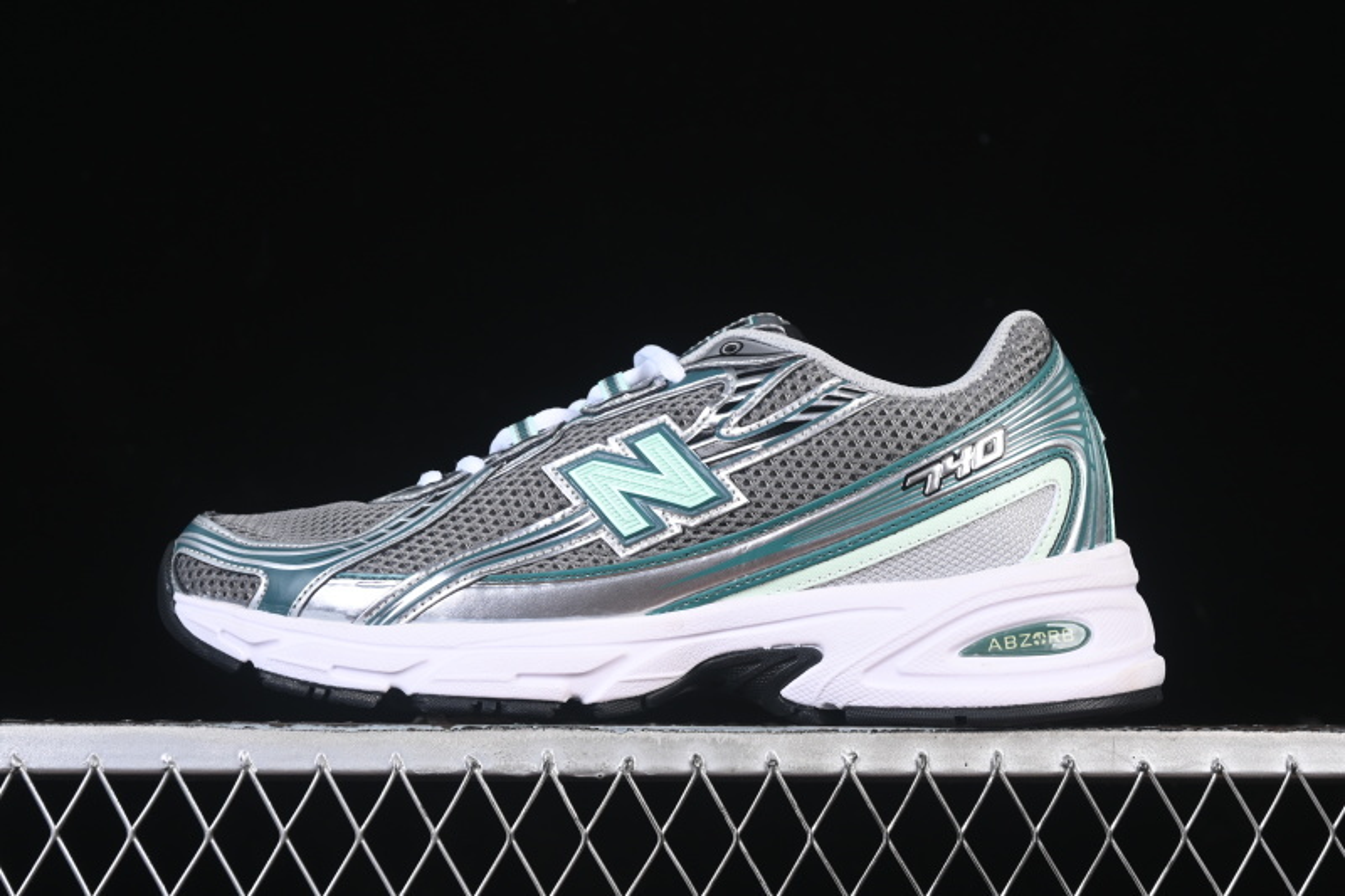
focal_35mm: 75
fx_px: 2801
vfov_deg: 18.2
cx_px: 672
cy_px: 448
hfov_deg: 27.0
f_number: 7.1
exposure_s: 1/60
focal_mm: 50
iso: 160
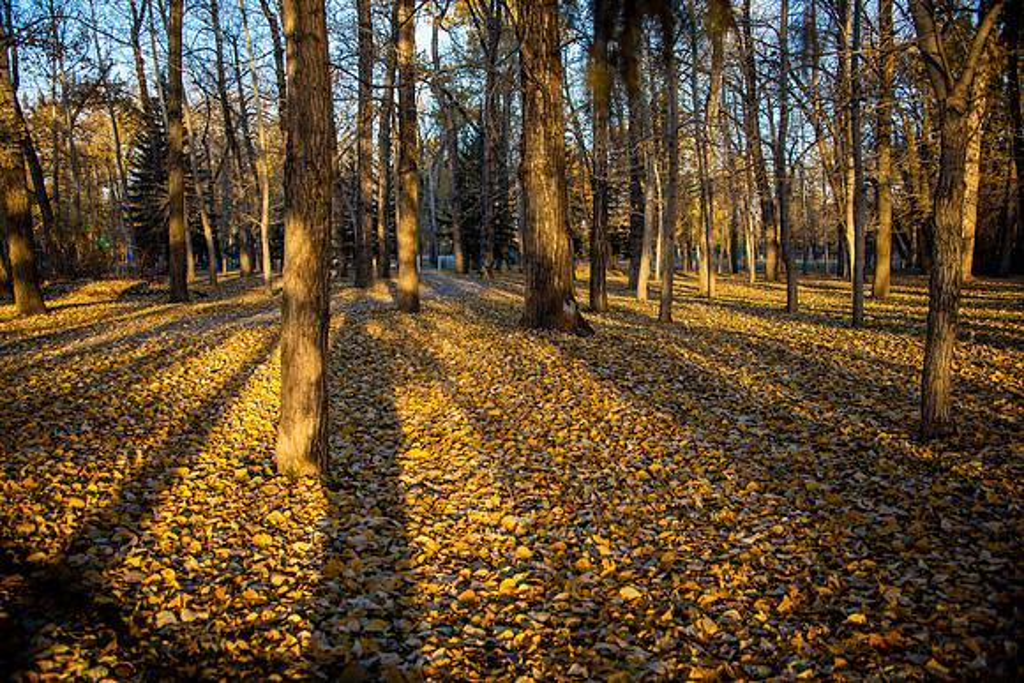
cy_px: 342
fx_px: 1138
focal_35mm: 40
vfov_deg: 33.4
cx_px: 512
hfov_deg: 48.4
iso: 200
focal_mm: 40
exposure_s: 1/200
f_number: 4.5
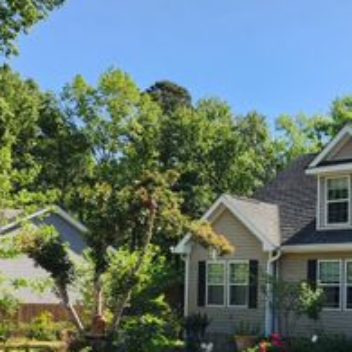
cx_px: 419
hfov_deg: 28.6
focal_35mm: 52
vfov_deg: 31.7
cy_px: 293
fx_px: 598
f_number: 1.8
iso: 20
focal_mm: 5.4
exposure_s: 1/950
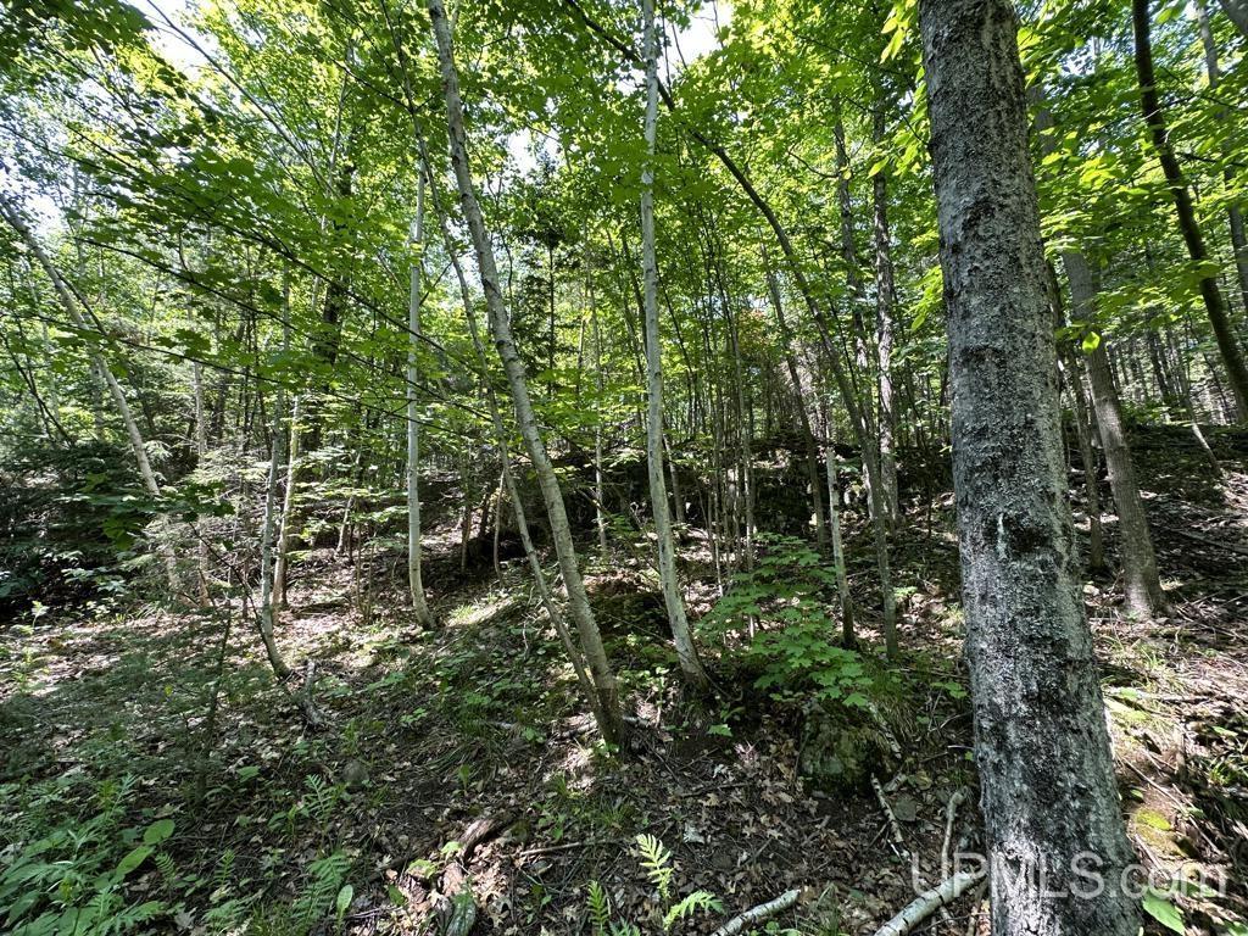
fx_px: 505
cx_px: 624
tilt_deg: +11.7
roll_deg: -7.6
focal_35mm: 14
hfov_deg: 102.1
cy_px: 468
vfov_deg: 85.7
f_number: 2.2
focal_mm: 2.22
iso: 64
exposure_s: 1/99
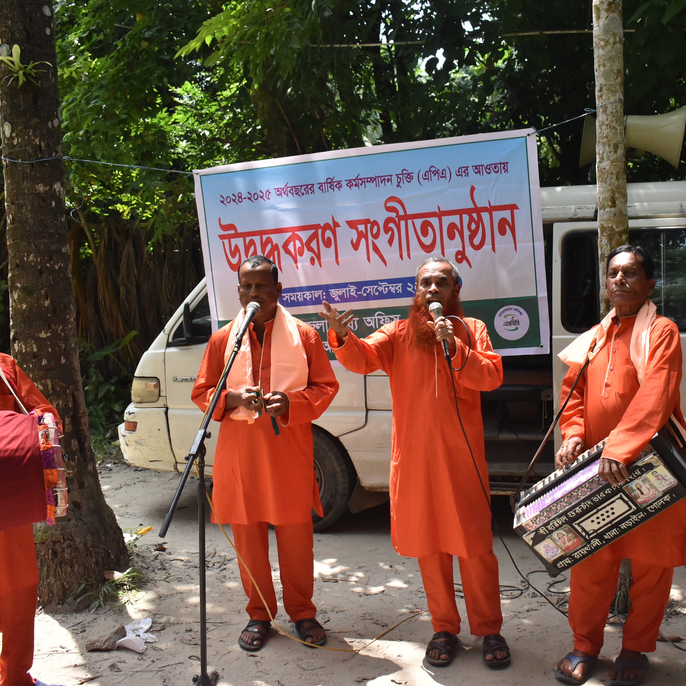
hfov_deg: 41.1
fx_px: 911
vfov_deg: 41.3
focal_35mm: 41
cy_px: 340
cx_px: 401
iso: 1400
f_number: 3.8
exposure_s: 1/3200
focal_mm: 21
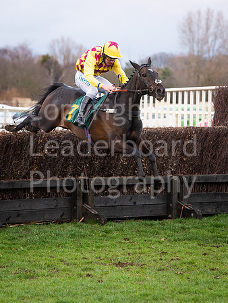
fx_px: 1967
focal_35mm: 224
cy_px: 149
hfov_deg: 6.6
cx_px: 93
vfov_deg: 8.8
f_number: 4.5
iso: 2000
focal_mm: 145
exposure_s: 1/1250
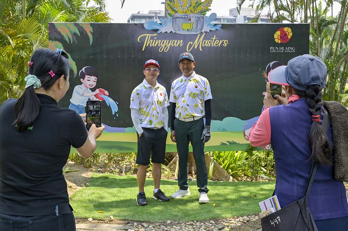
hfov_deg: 47.4
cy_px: 116
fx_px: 396
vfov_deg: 32.6
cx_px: 174
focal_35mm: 41
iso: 360
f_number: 8
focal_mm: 41
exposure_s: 1/250
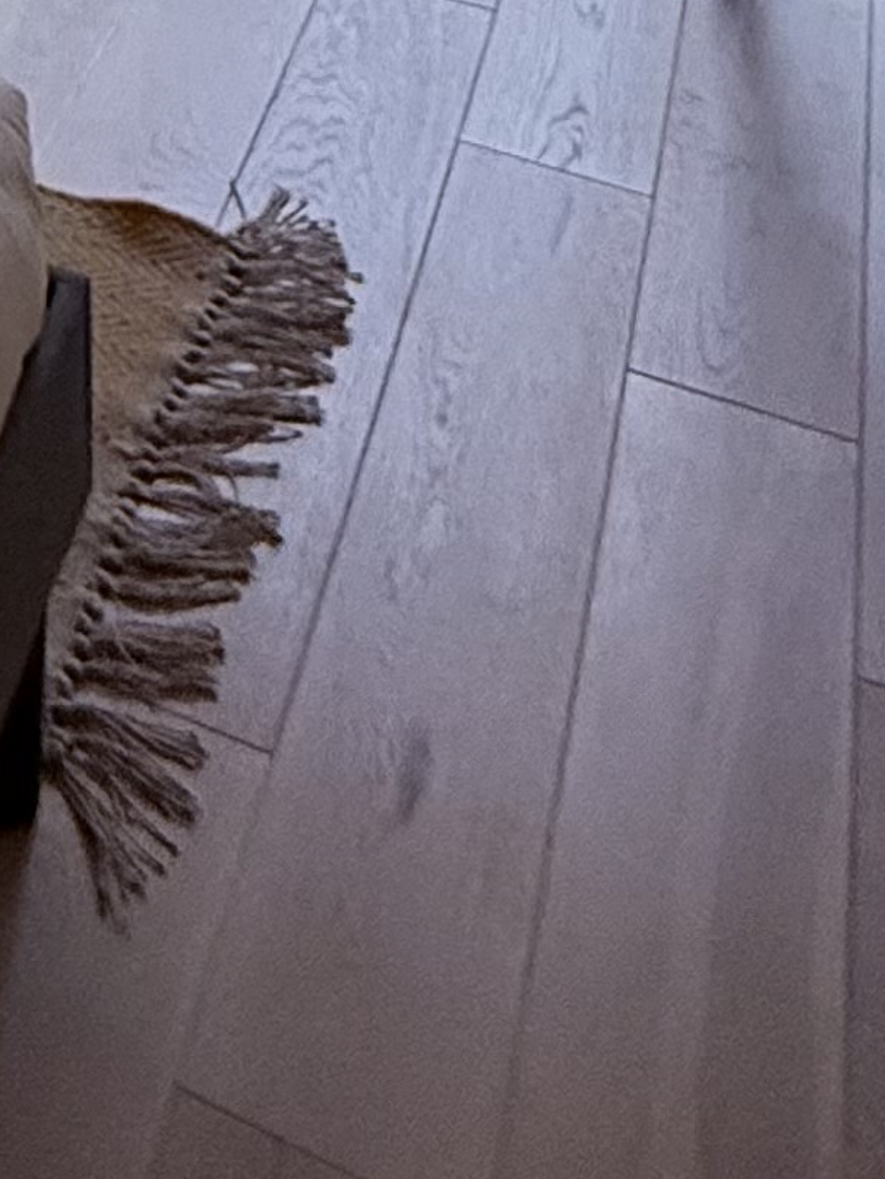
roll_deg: +0.7
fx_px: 2385
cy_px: -1331
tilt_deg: +2.6
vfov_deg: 17.3
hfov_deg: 18.4
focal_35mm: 70
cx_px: -487
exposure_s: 1/84
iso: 320
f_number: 2.2
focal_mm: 2.22
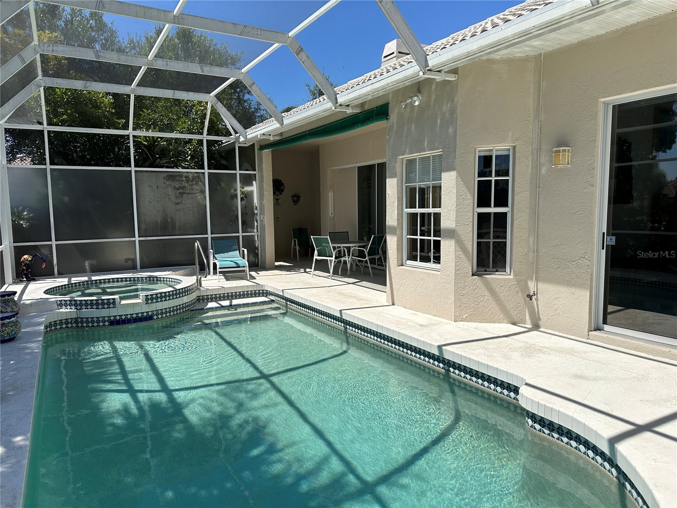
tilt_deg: -6.1
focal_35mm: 24
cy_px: 254
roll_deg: +2.3
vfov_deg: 56.8
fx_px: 469
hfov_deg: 71.6
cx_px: 338
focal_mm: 6.86
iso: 80
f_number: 1.78
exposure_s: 1/4184
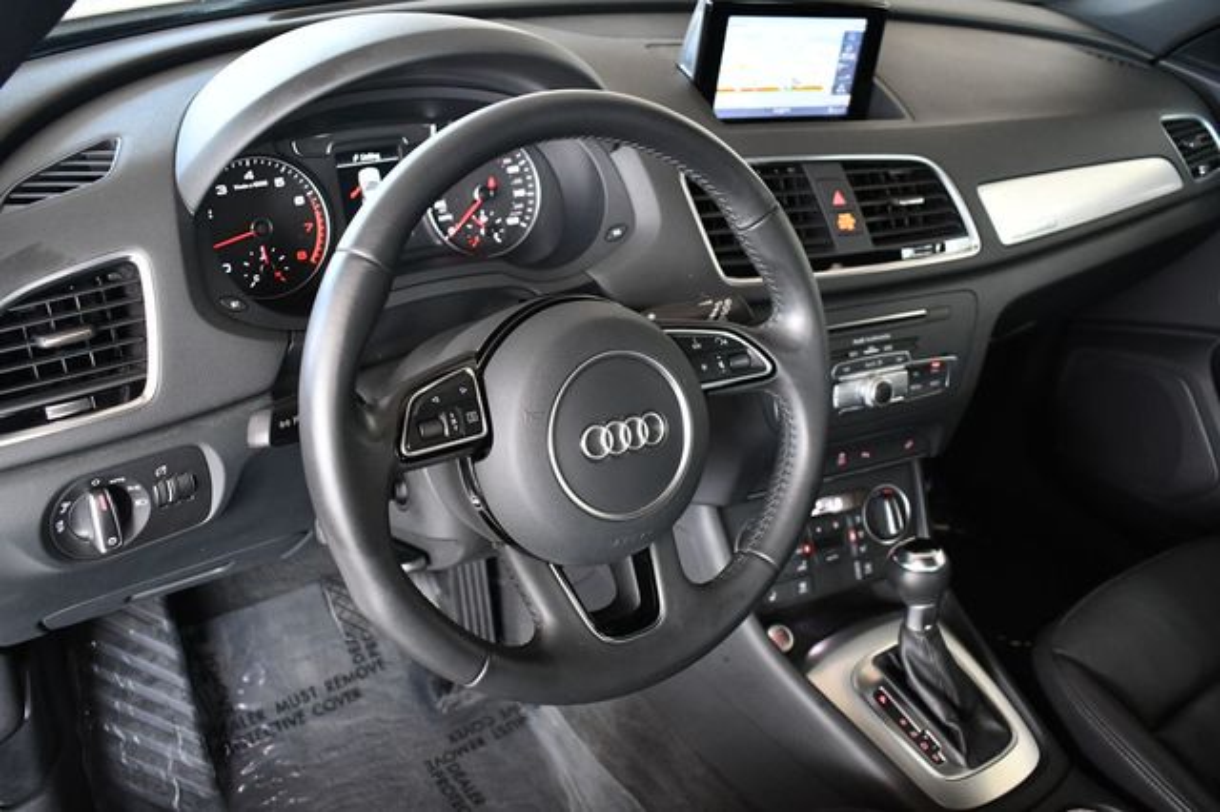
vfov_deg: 38.8
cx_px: 610
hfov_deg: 55.8
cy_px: 406
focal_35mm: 34
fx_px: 1152
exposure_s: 1/125
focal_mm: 23
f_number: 3.8
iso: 2000
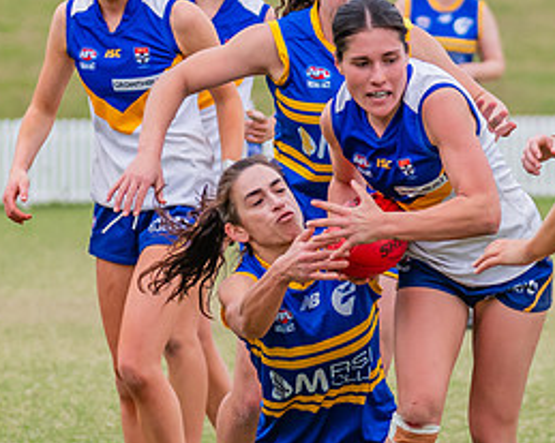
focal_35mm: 583
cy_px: 328
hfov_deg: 3.3
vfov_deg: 2.7
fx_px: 9573
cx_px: 330
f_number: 5.6
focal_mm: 170
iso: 800
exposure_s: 1/1250
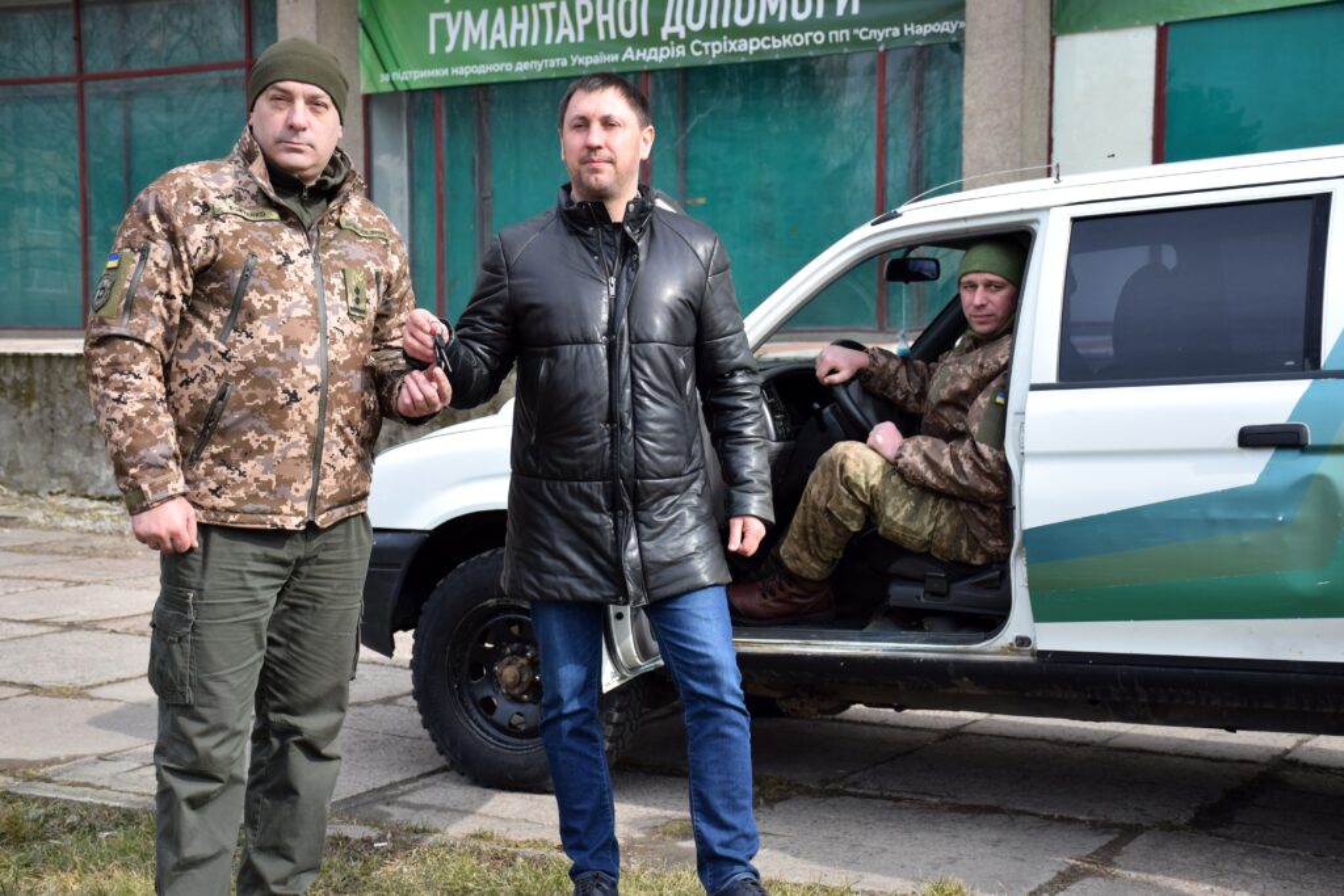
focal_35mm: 52
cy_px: 448
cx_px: 672
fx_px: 1960
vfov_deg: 25.8
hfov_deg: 37.8
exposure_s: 1/1250
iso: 400
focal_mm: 35
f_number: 5
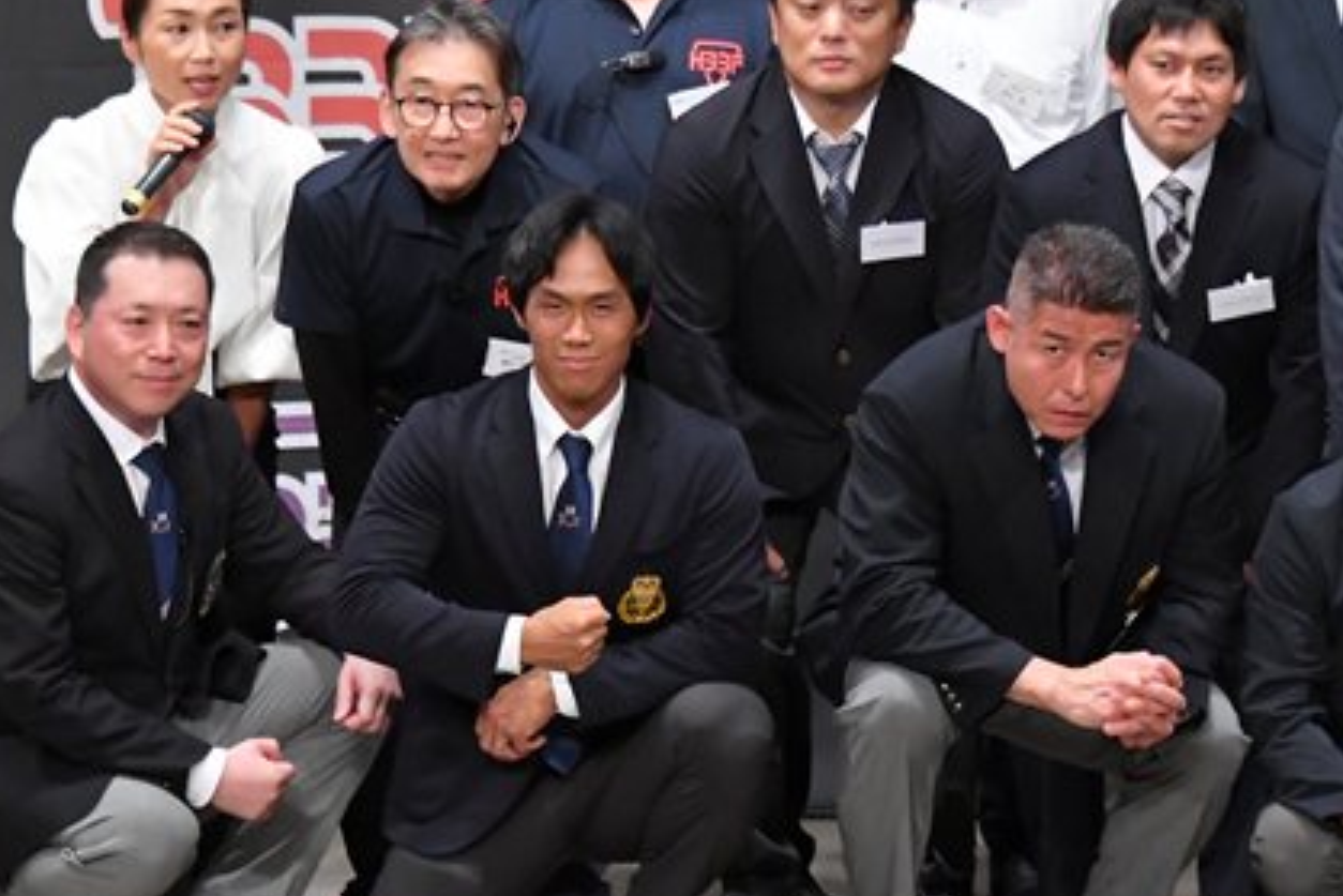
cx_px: 741
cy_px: 385
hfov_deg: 6.1
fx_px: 12650
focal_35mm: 339
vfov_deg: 4.1
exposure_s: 1/400
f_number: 5.6
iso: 6400
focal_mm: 122
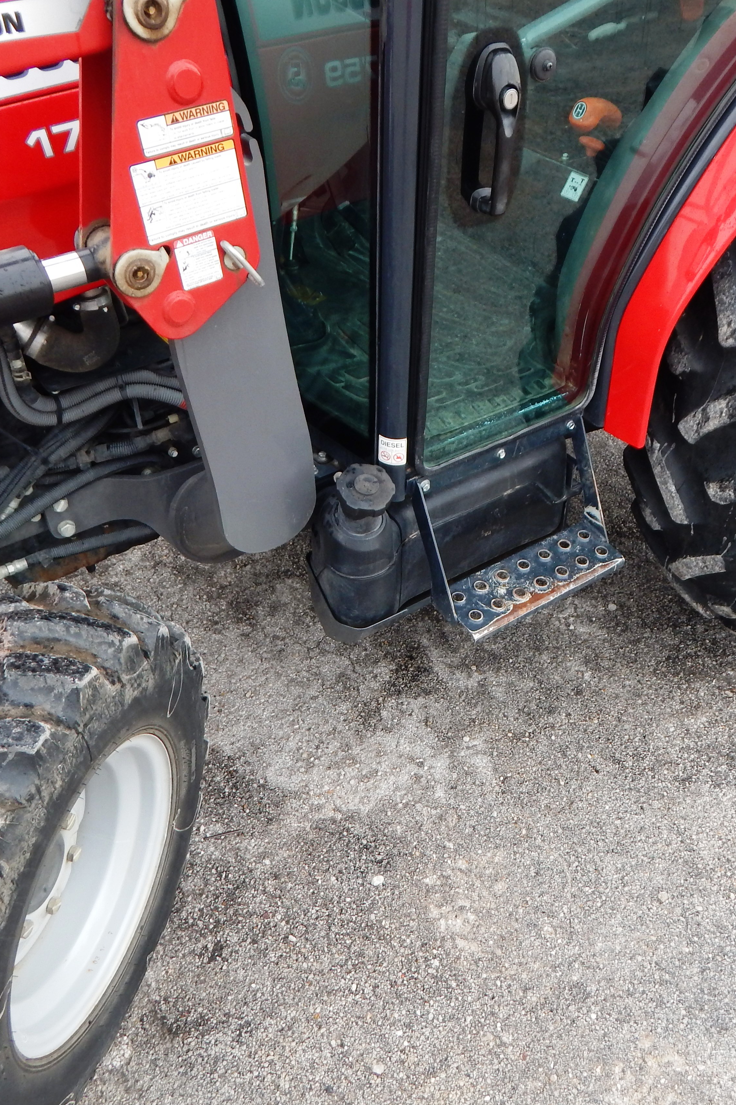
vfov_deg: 60.3
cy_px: 556
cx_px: 465
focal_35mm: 31
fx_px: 951
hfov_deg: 42.0
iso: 125
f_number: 3
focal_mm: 4
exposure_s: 1/40
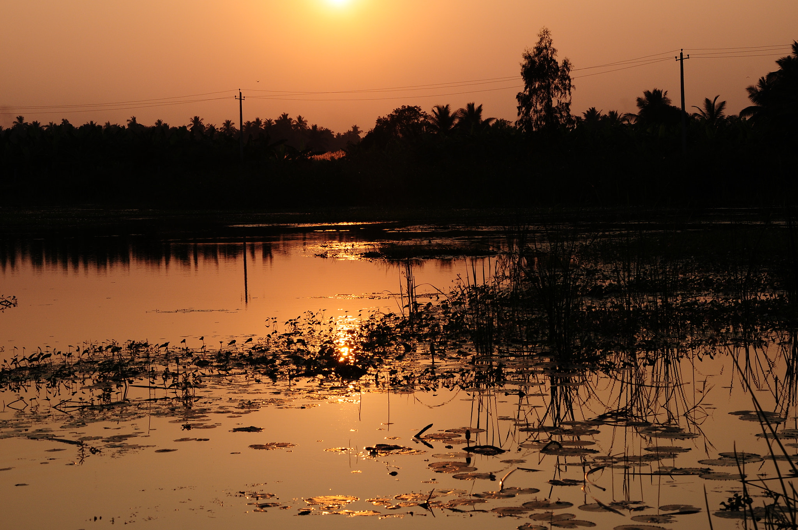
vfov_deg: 15.7
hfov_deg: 23.4
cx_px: 399
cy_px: 265
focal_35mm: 87
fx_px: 1926
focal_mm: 58
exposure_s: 1/400
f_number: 10
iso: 200
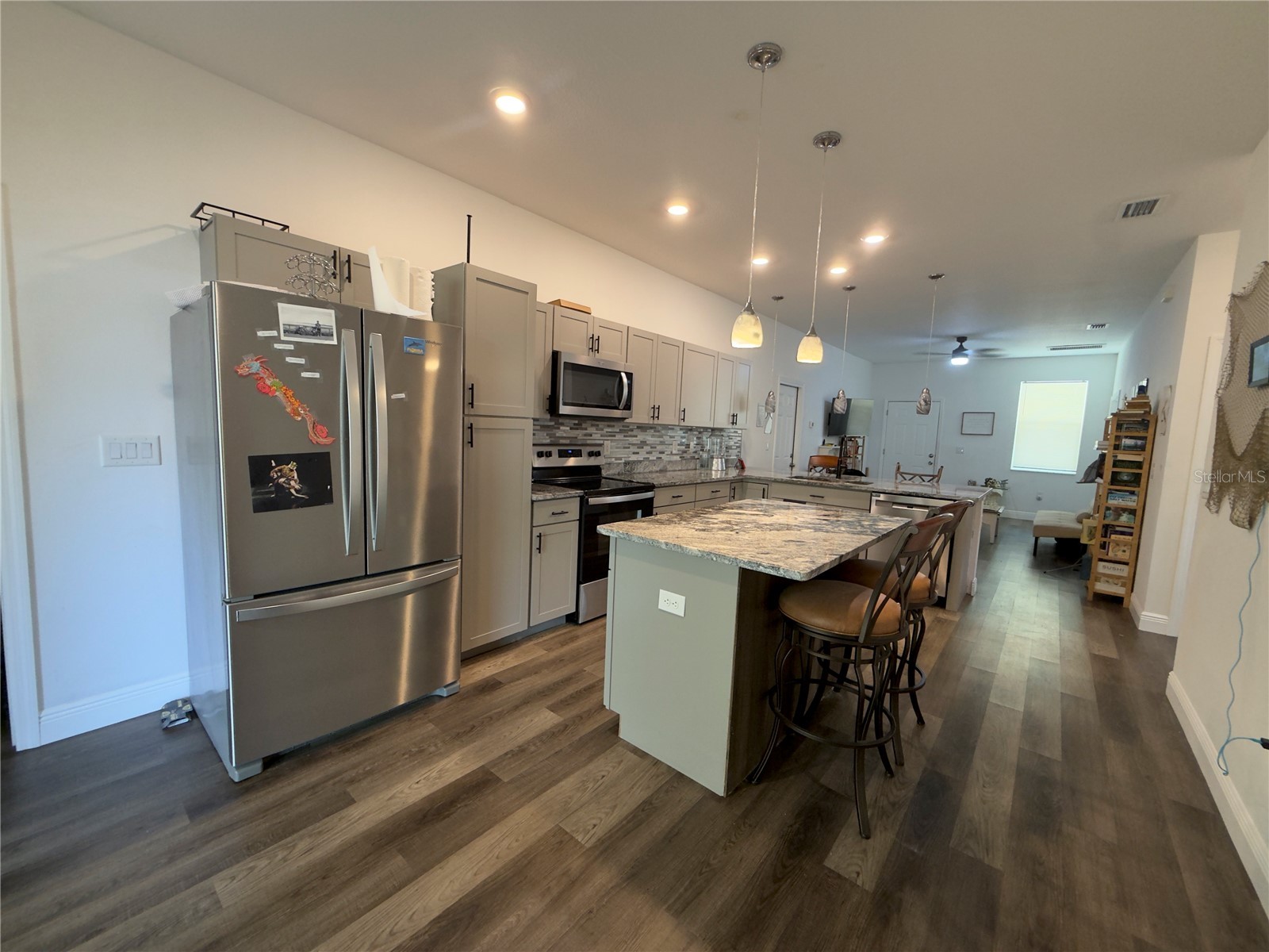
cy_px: 476
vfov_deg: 85.7
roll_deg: -2.3
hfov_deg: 102.1
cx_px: 634
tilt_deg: -5.3
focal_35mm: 14
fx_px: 513
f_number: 2.2
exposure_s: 1/30
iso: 160
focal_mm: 2.22
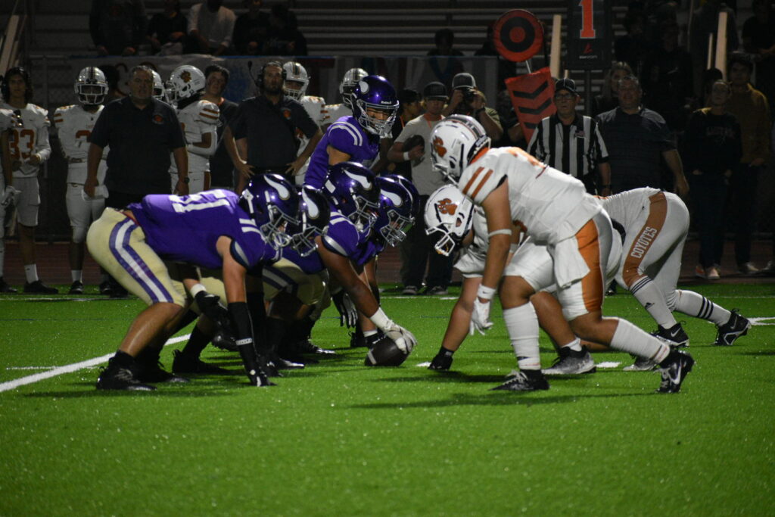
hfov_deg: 6.5
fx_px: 6782
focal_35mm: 315
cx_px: 388
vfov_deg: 4.4
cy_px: 258
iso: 3200
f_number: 5.3
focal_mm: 210
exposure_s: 1/500
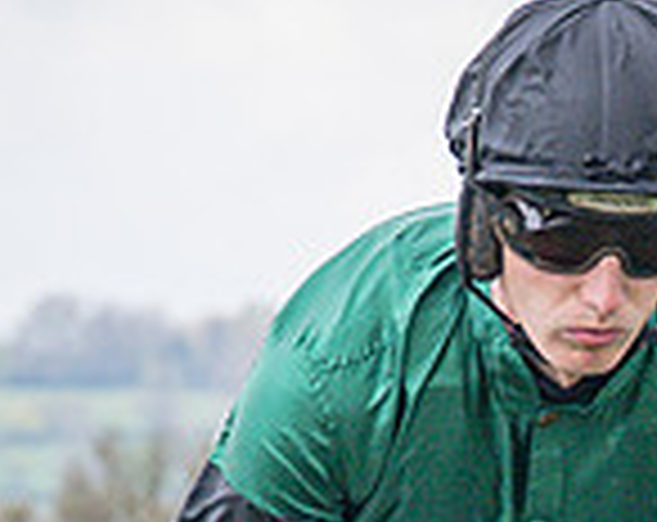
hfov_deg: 2.3
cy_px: 1376
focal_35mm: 857
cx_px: 552
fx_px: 16620
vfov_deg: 1.8
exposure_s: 1/1000
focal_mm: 70
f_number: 4
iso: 200
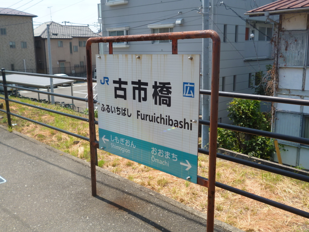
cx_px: 154
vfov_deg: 39.7
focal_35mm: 36
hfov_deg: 51.4
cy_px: 116
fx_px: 321
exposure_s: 1/500
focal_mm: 6.4
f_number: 3.5
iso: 100
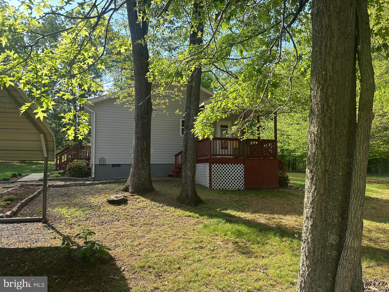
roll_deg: +0.3
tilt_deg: +5.1
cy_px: 146
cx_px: 194
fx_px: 270
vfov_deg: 56.8
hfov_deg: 71.6
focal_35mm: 24
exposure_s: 1/1433
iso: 80
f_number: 1.78
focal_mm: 6.86
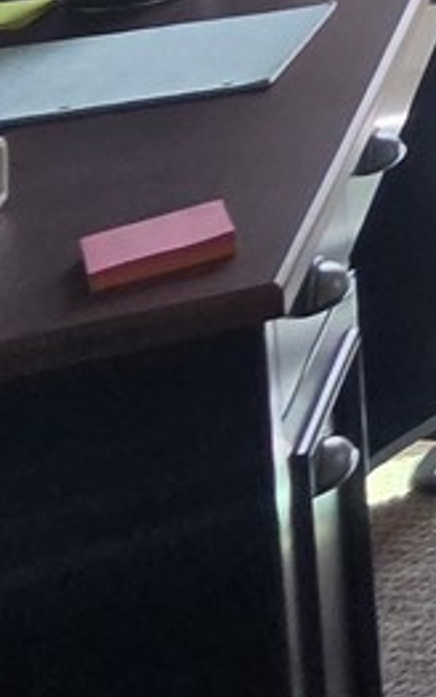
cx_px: 1935
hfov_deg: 7.3
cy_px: -519
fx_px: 1595
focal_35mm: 84
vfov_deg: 19.3
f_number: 2.2
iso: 64
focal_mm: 2.2
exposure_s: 1/120
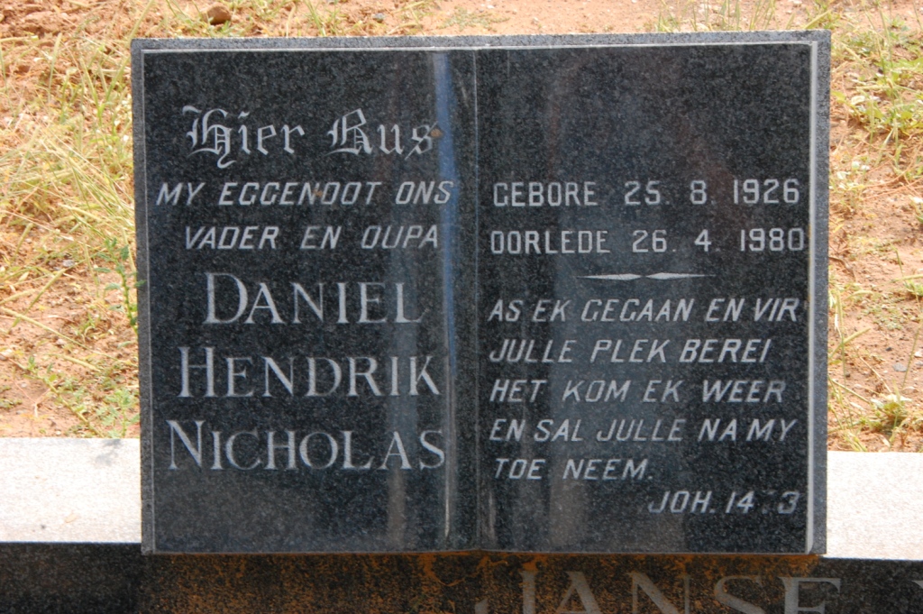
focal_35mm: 105
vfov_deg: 13.0
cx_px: 462
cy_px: 307
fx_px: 2690
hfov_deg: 19.5
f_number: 18
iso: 720
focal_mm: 70
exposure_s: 1/30
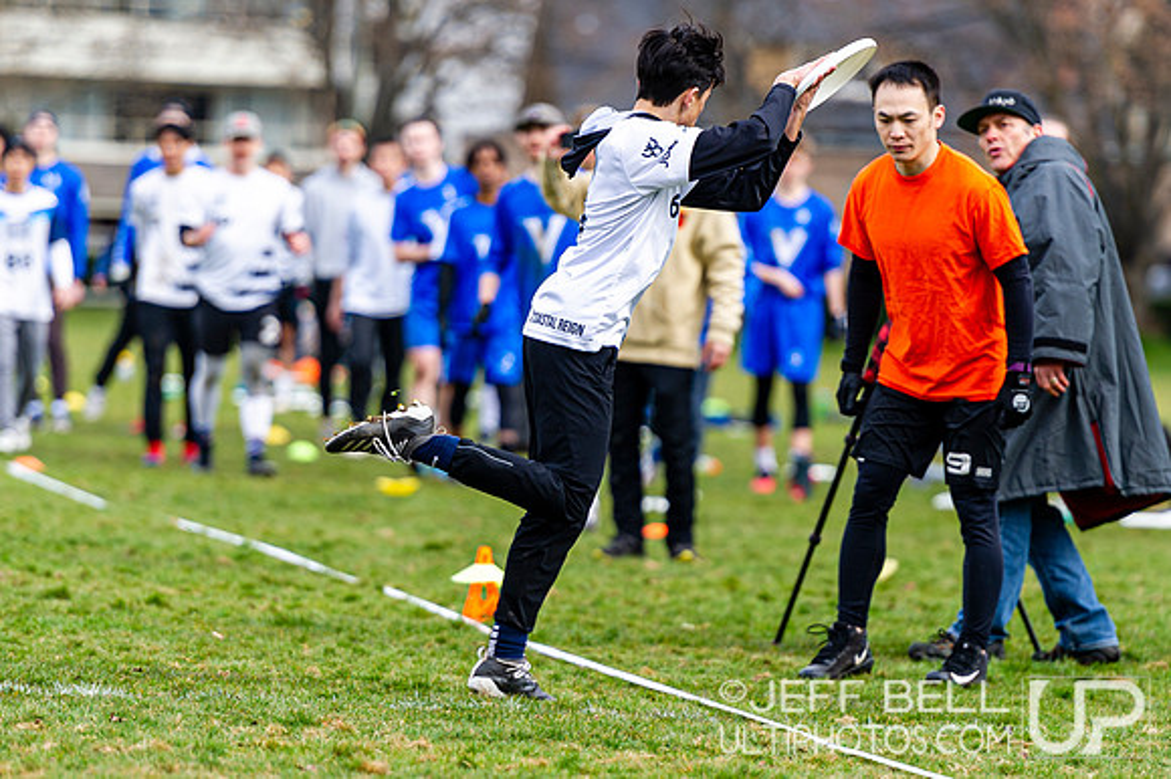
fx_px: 9658
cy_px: 458
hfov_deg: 6.9
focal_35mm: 297
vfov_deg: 4.6
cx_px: 634
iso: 200
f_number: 2.8
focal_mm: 200
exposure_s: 1/1250
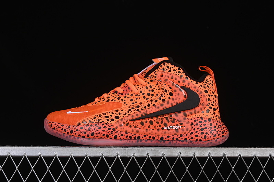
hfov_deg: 27.0
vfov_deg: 18.2
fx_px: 571
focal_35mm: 75
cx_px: 137
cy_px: 91
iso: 160
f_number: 8
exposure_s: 1/80
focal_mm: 50
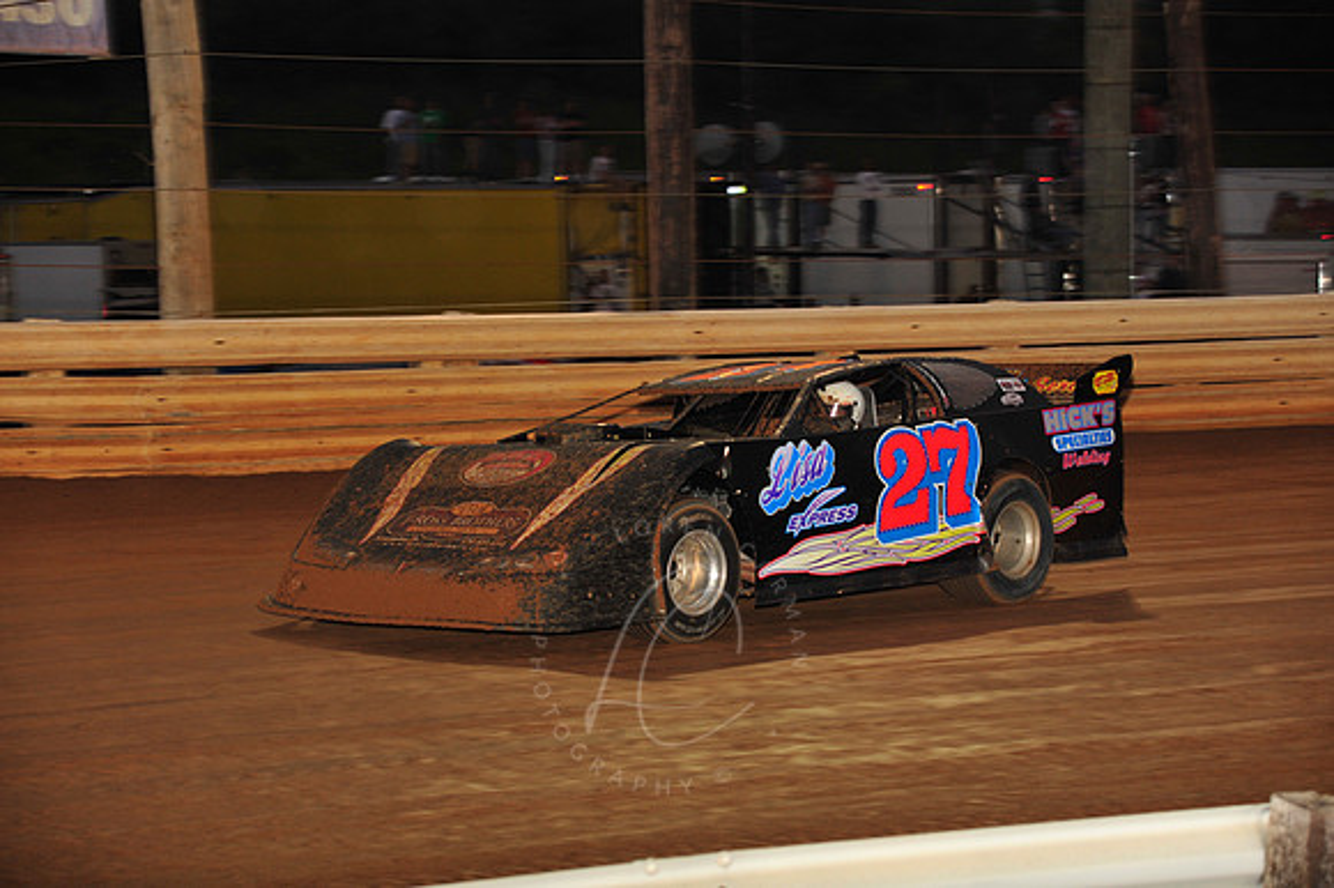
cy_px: 444
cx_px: 667
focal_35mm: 135
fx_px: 4999
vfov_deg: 10.1
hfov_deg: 15.2
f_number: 6.3
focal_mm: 135
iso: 800
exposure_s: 1/320
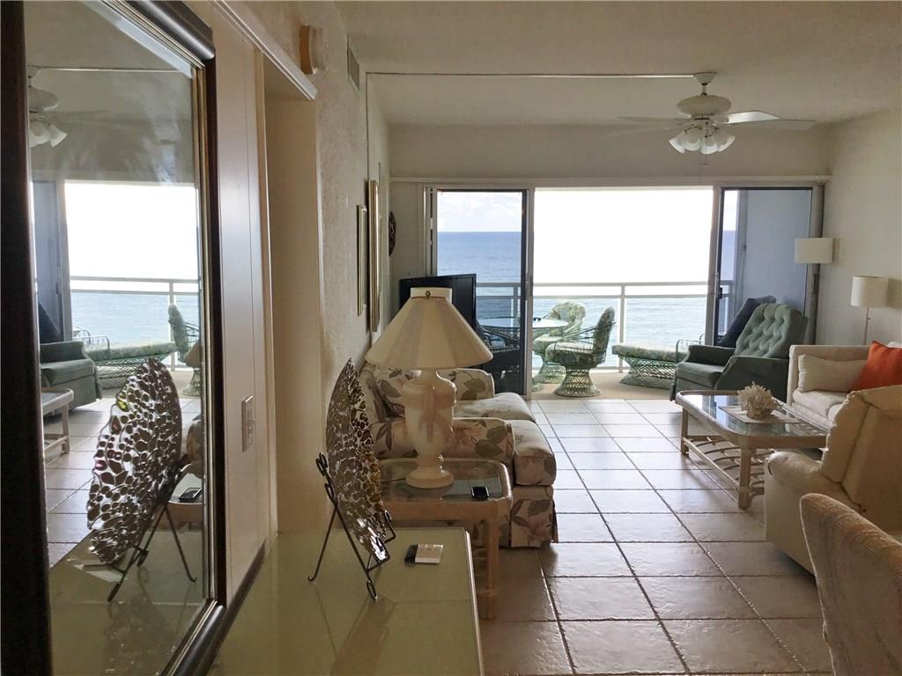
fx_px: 808
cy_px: 338
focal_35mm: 31
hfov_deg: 58.4
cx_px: 451
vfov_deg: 45.4
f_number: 2.4
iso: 25
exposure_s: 1/120
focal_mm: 3.3
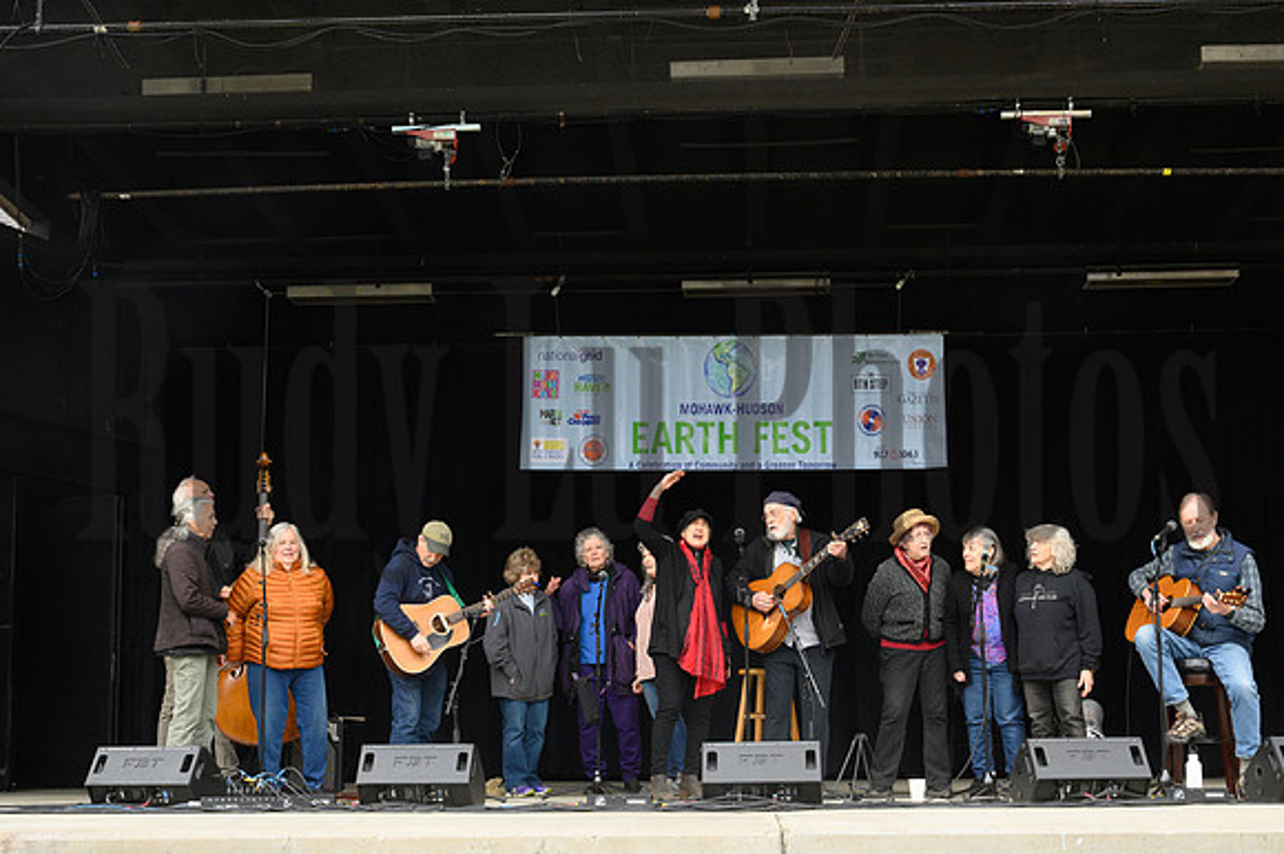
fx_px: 1919
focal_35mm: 54
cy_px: 427
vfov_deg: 25.1
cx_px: 636
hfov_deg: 37.0
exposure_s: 1/125
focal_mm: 53
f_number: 13
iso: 1600
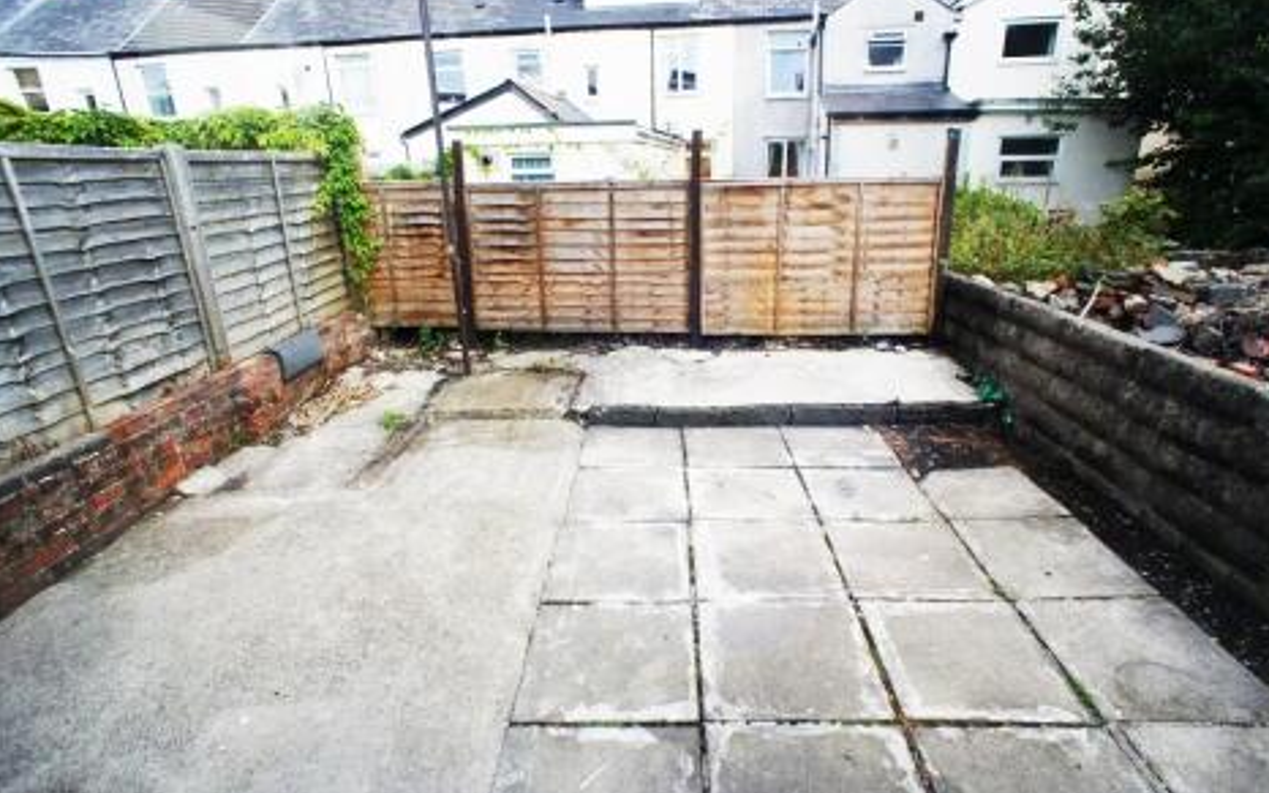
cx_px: 640
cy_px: 396
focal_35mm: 25
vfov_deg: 49.3
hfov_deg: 72.6
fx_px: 864
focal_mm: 16
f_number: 6.3
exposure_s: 1/160
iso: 200
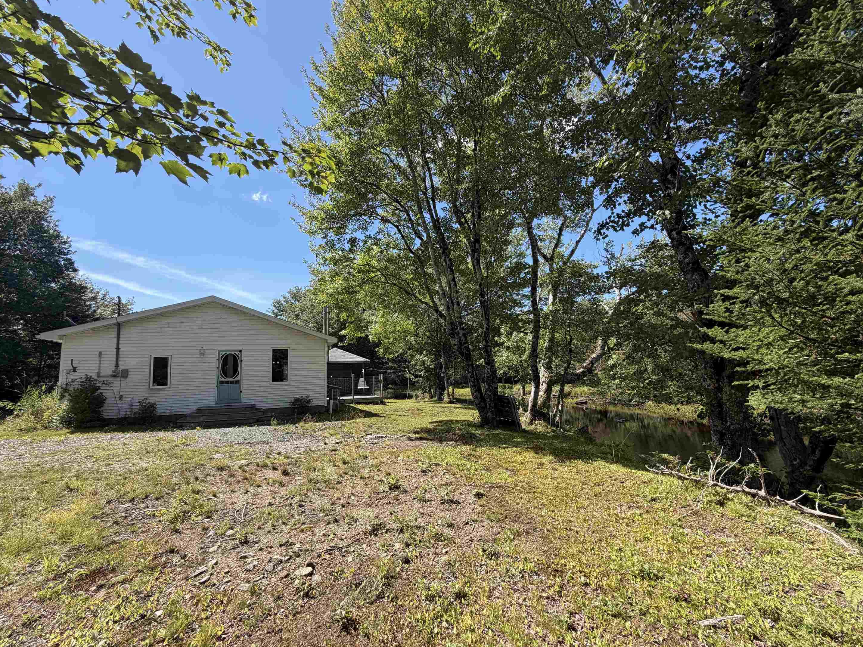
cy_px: 340
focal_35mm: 15
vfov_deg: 81.7
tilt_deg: +6.1
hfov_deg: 98.2
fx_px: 374
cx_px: 442
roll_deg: +1.3
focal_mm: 2.22
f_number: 2.2
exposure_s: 1/770
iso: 40
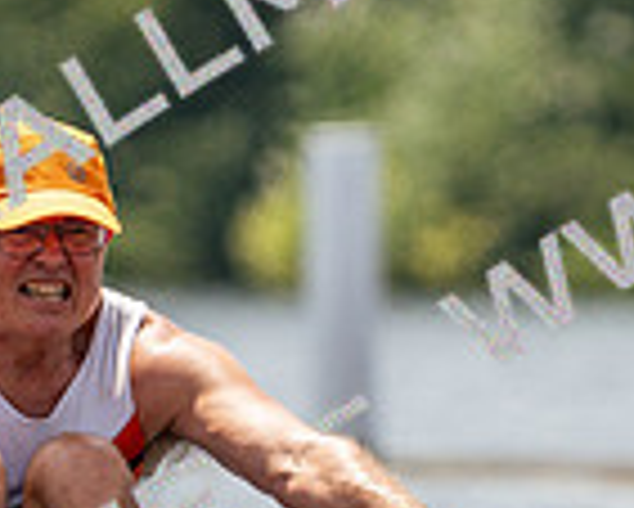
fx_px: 32540
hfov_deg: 1.1
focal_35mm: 1733
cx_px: 112
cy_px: 438
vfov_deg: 0.9
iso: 200
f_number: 6.3
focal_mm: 448
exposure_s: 1/1600
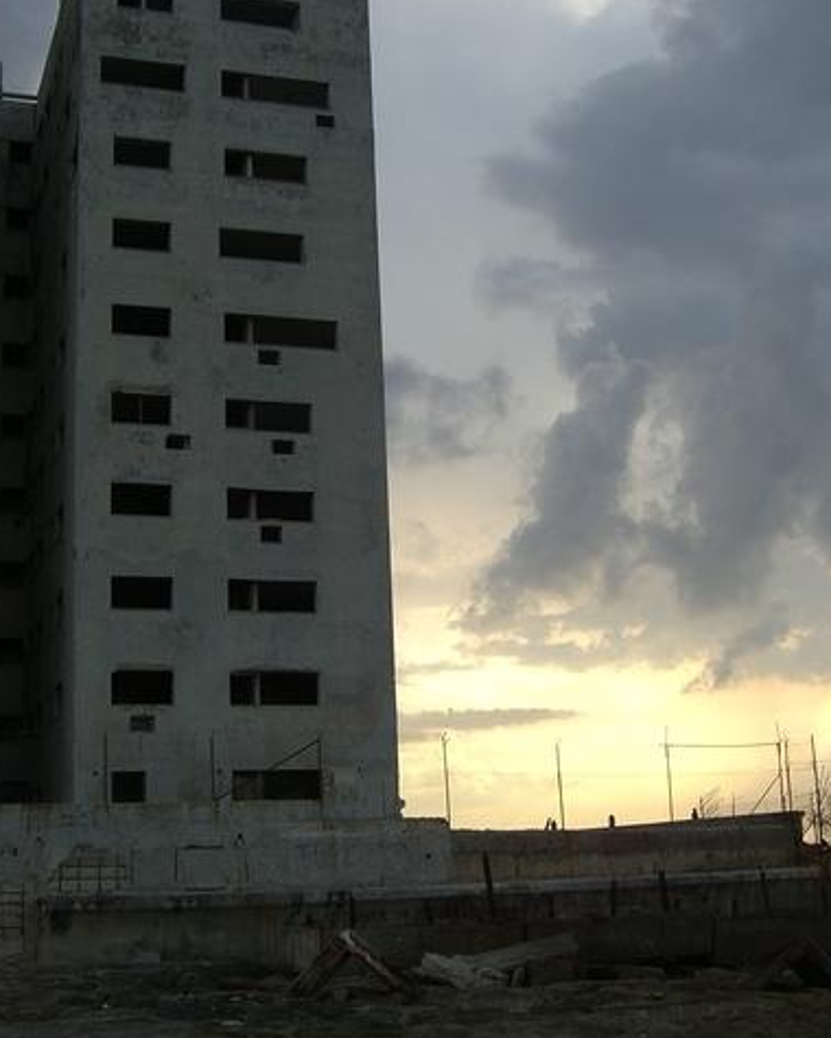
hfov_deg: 30.2
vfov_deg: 37.3
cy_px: 516
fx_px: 1537
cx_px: 370
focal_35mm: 50
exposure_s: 1/250
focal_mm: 7.9
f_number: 4
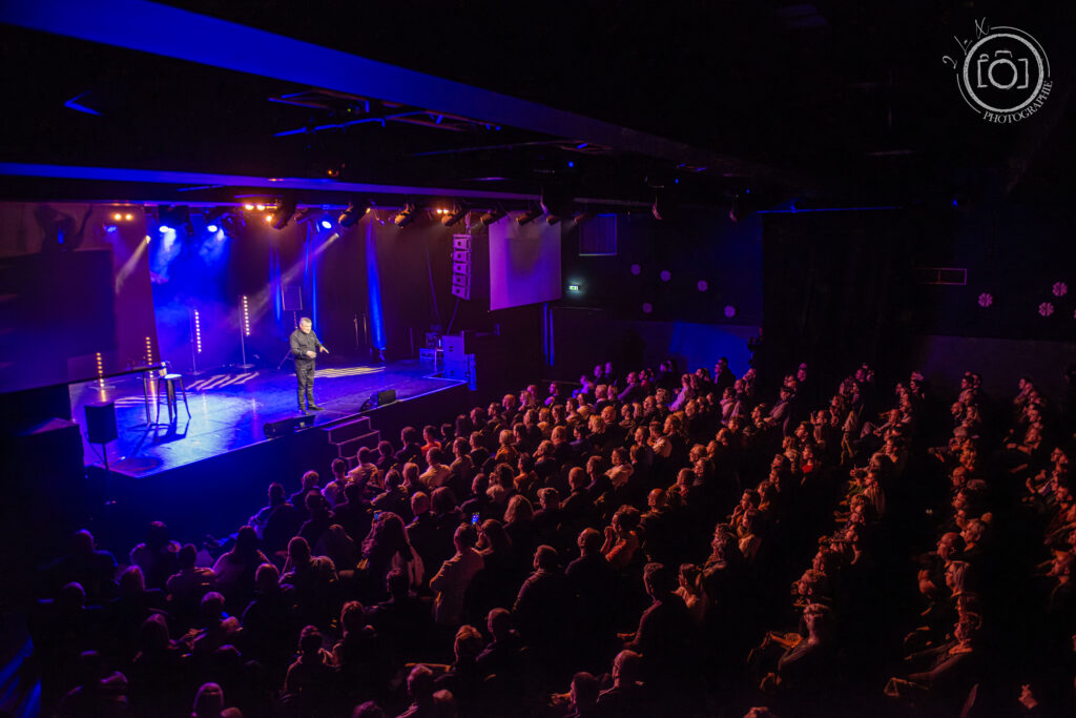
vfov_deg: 53.1
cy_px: 359
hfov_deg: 73.7
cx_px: 538
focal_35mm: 24
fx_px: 717
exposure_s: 1/250
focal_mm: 24
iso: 2500
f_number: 2.8
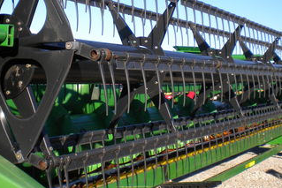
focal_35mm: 62
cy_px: 102
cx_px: 123
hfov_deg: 32.3
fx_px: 486
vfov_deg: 21.9
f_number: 4.6
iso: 80
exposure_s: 1/391
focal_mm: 6.3
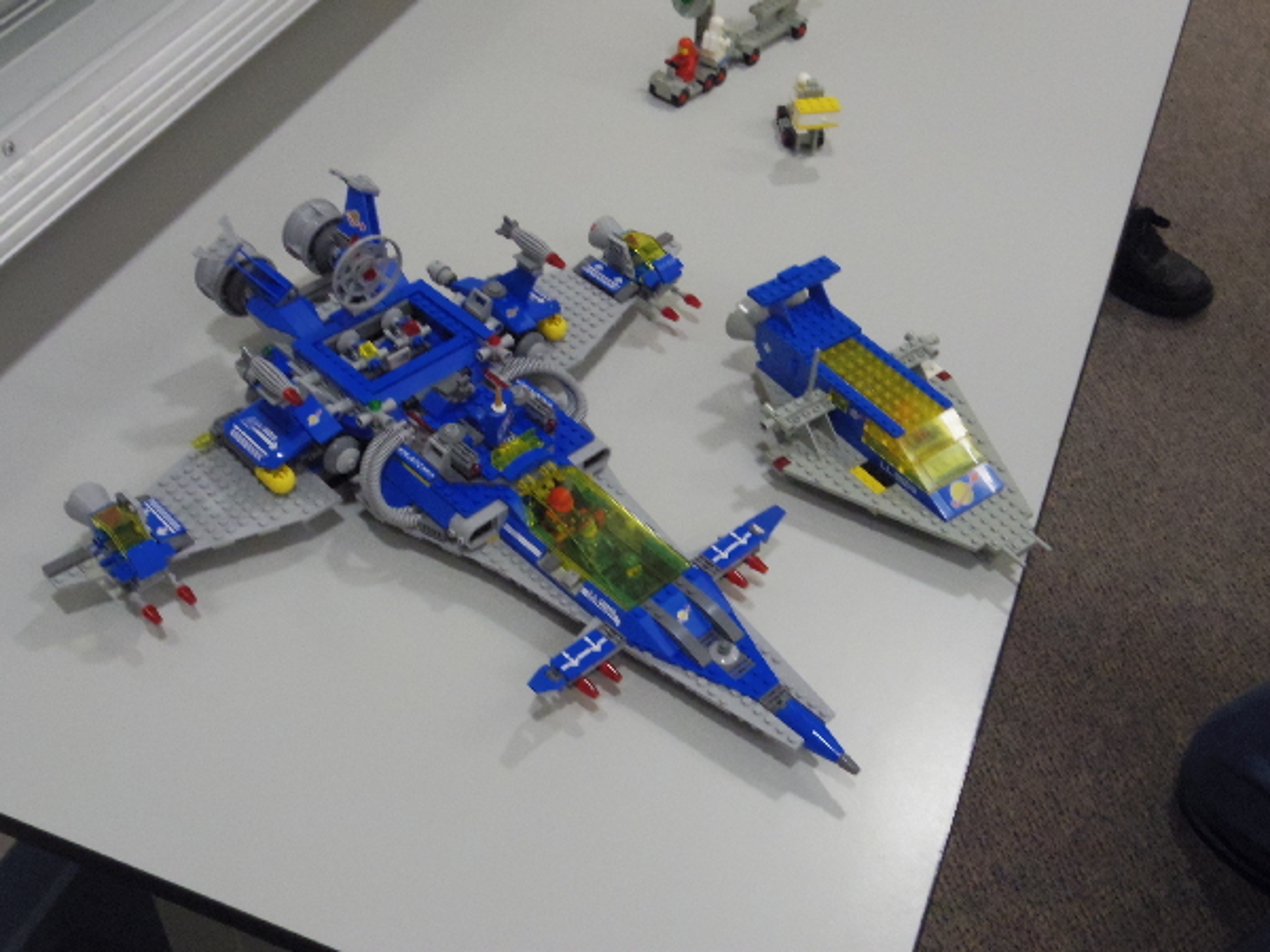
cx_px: 635
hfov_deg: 46.8
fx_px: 1468
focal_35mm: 40
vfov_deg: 36.0
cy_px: 476
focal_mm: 7.3
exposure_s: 1/60
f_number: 6.3
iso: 1000
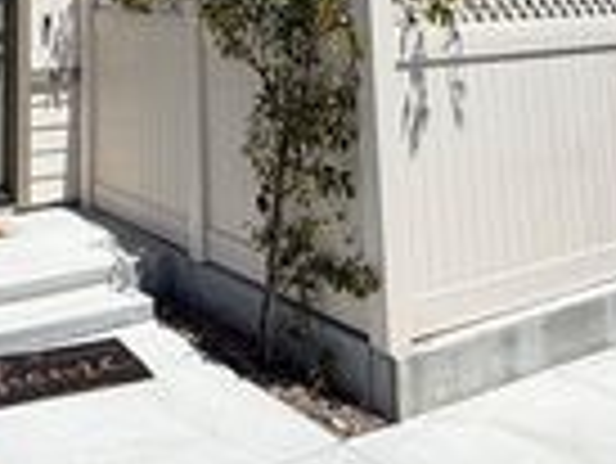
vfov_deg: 24.5
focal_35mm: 51
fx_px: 908
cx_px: 148
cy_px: -160
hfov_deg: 36.5
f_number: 2.2
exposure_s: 1/1167
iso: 20
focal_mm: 2.22
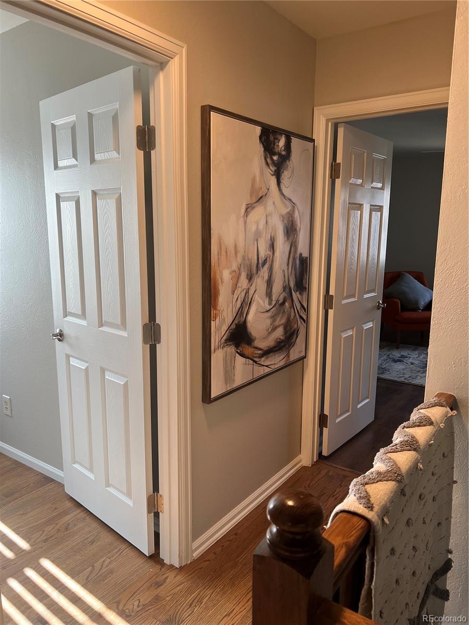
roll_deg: -2.0
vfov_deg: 67.3
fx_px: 470
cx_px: 234
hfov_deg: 53.1
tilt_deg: -9.2
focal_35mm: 26
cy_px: 312
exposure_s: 1/120
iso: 80
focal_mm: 5.7
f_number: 1.5
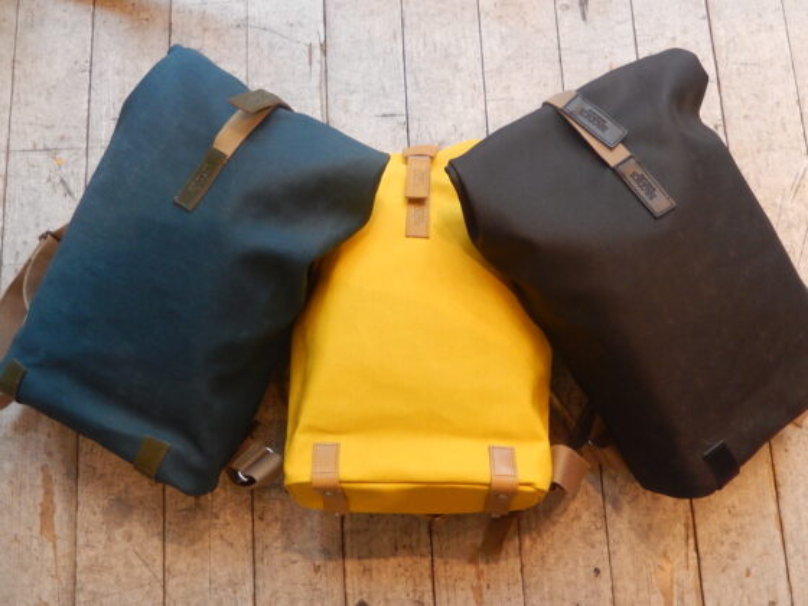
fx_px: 747
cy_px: 303
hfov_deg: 56.8
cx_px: 404
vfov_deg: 44.2
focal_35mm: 32
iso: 320
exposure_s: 1/30
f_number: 3.8
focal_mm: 5.7
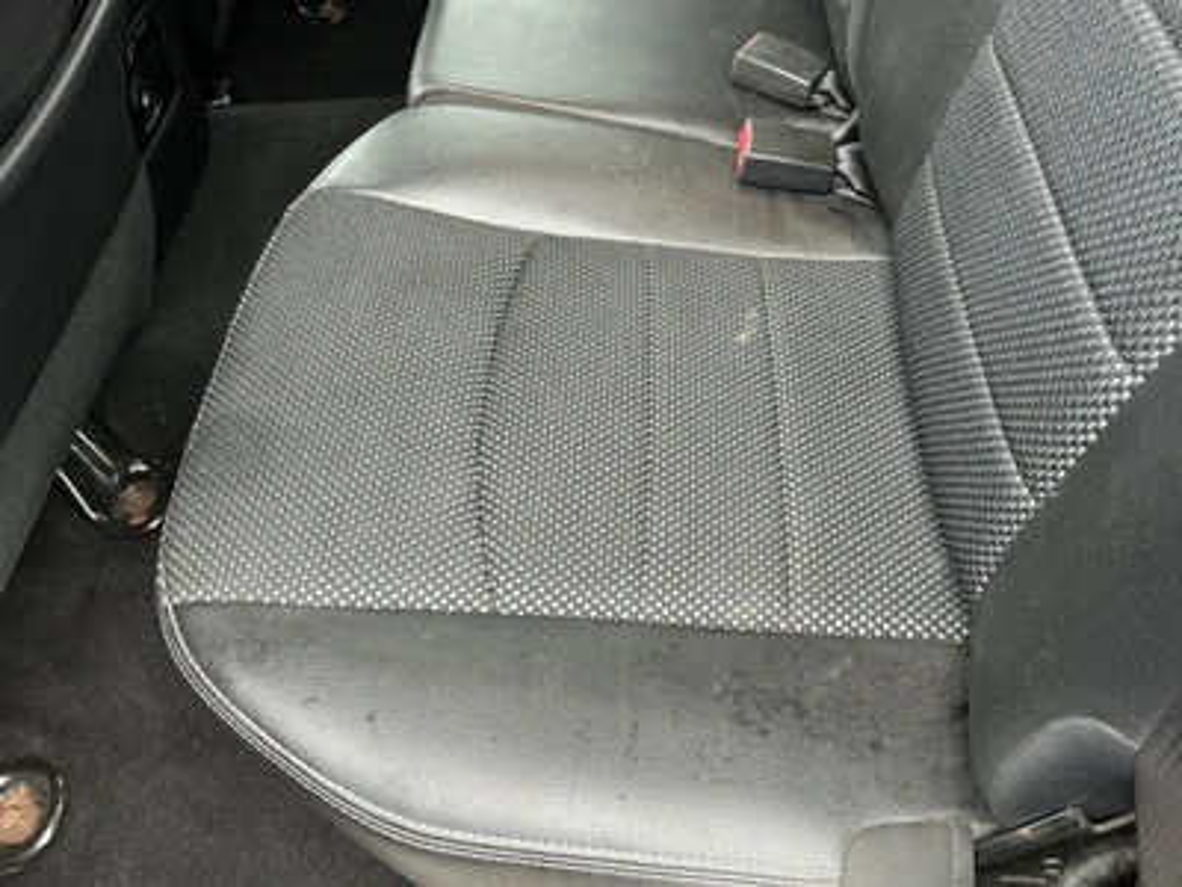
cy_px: 444
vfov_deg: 49.7
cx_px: 591
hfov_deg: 63.4
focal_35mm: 28
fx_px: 956
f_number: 1.8
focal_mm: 3
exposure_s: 1/40
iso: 320
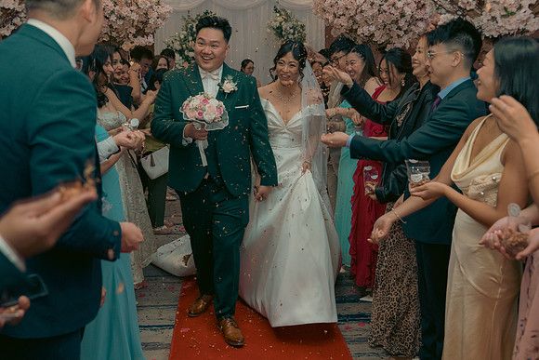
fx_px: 509
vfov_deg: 38.9
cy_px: 180
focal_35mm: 34
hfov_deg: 55.8
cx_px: 270
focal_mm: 34
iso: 2500
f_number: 3.5
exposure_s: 1/160
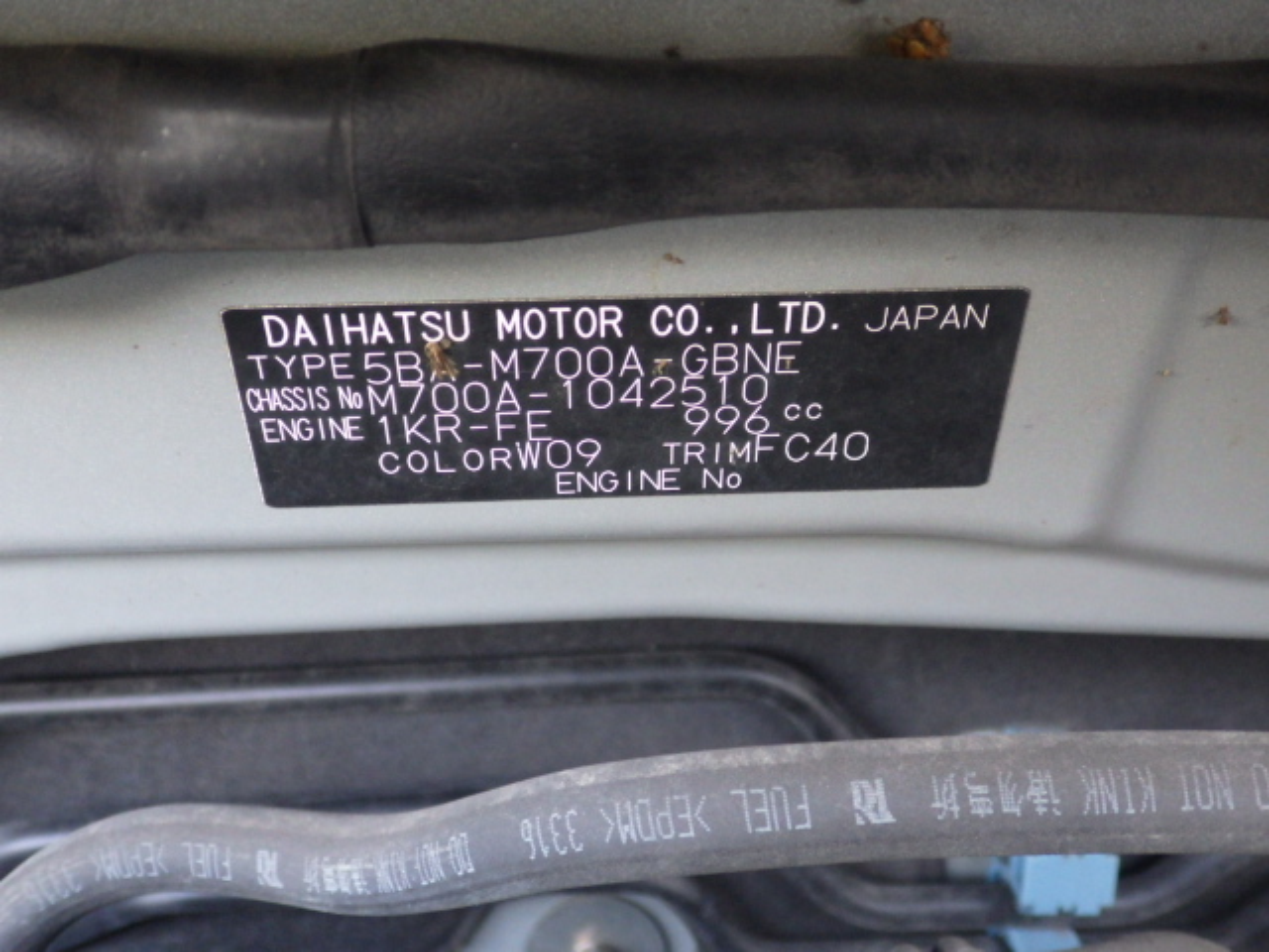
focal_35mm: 36
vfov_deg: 39.7
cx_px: 634
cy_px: 476
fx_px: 1320
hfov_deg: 51.4
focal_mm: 6.4
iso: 800
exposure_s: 1/50
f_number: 2.6
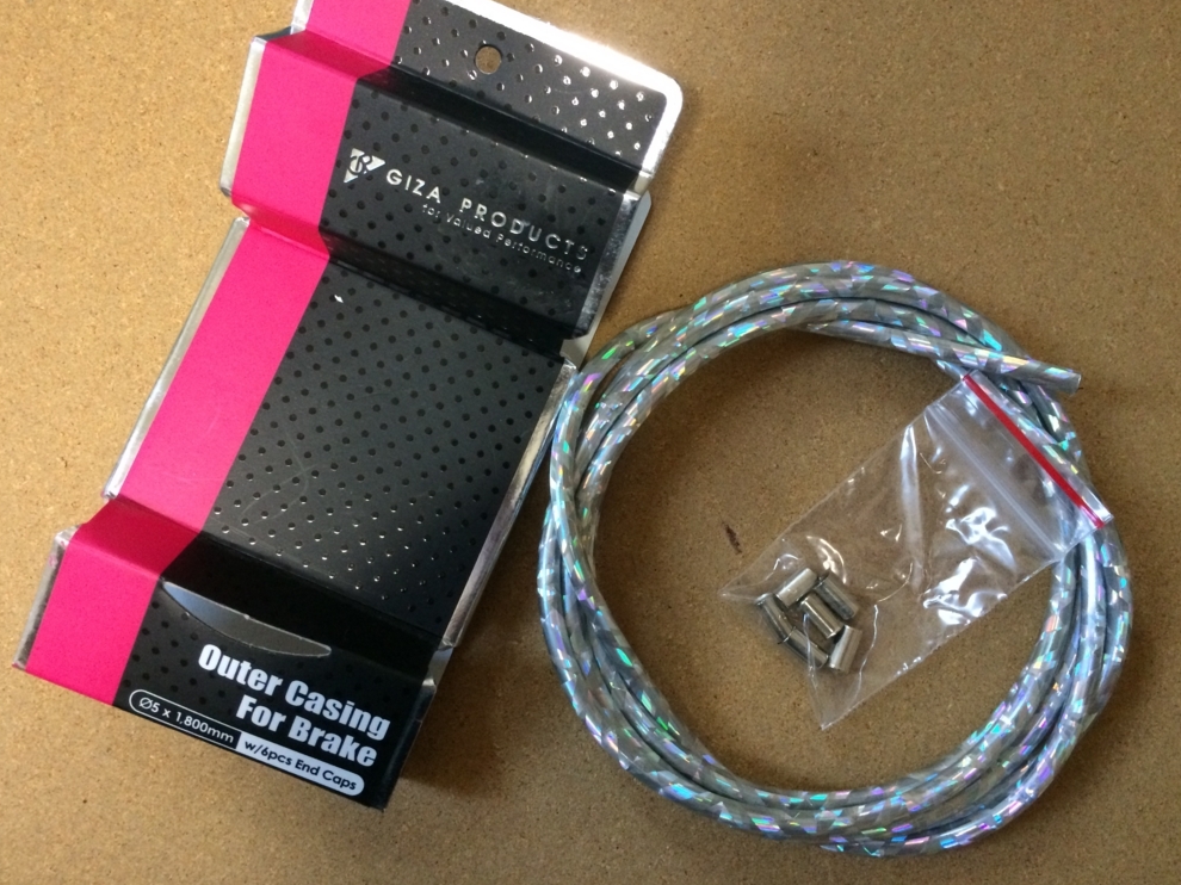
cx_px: 586
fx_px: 1023
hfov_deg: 60.0
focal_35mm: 30
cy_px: 437
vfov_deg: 46.8
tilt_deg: -84.2
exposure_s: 1/30
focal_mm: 4.15
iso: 320
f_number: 2.2
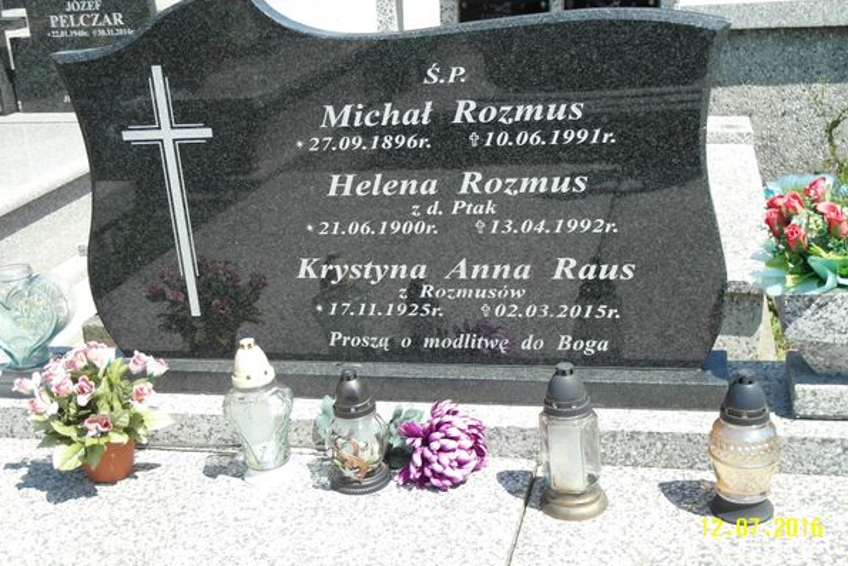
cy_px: 258
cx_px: 430
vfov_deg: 28.7
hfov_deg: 41.9
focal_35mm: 47
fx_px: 1107
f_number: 2.3
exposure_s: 1/1500
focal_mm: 9.1
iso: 80
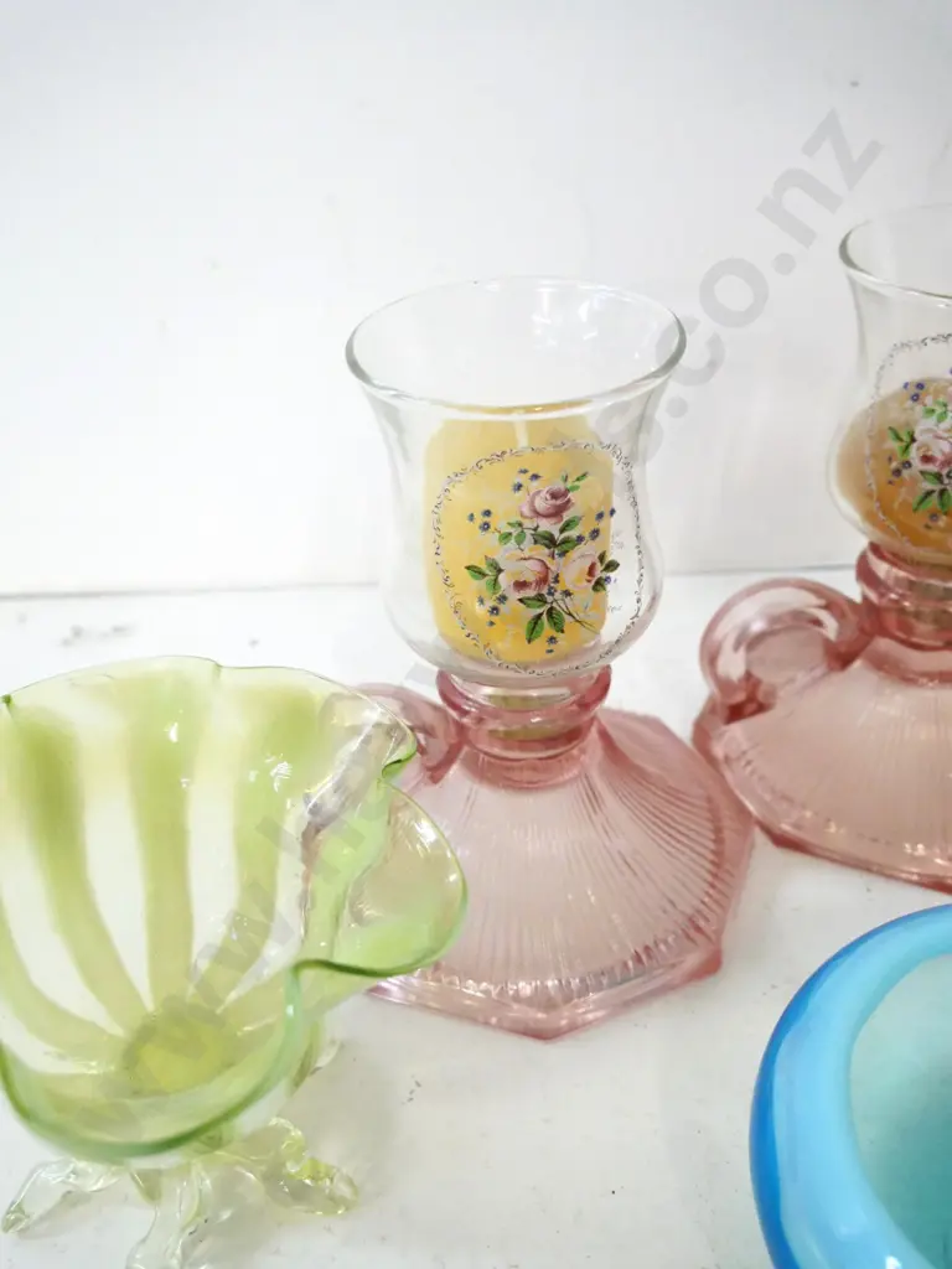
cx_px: 476
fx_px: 1247
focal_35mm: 34
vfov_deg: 54.0
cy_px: 634
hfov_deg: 41.8
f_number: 5
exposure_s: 1/125
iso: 3200
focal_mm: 17
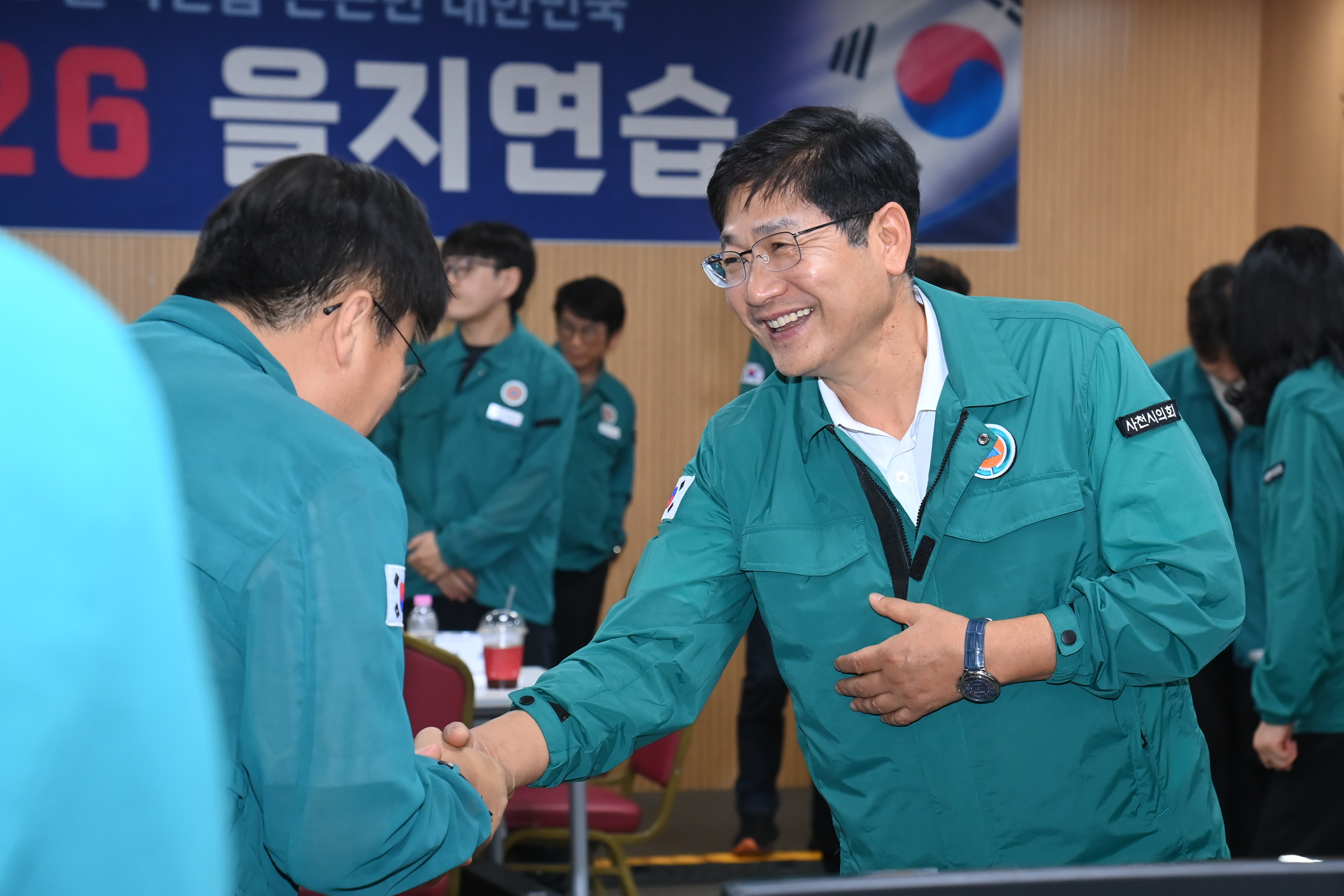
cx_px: 704
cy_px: 420
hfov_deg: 22.9
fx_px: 3322
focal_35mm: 89
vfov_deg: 15.4
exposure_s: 1/250
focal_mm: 78
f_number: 6.3
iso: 2500
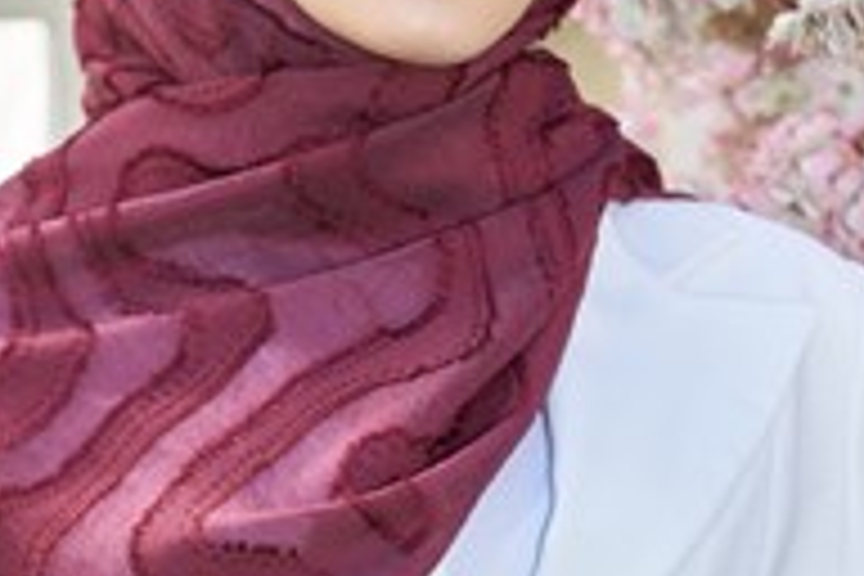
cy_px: 328
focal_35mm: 326
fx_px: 7823
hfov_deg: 6.3
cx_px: 418
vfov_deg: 4.2
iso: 200
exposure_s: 1/250
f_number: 4
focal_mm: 135
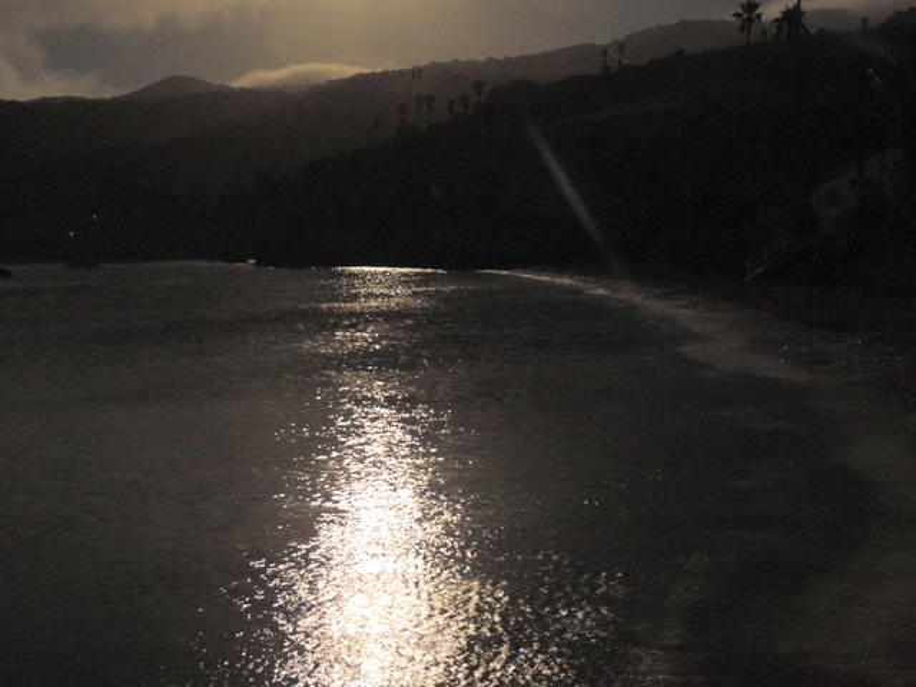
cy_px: 344
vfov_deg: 29.1
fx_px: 1323
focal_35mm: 50
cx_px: 458
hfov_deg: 38.2
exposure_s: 1
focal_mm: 8.9
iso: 800
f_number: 3.6
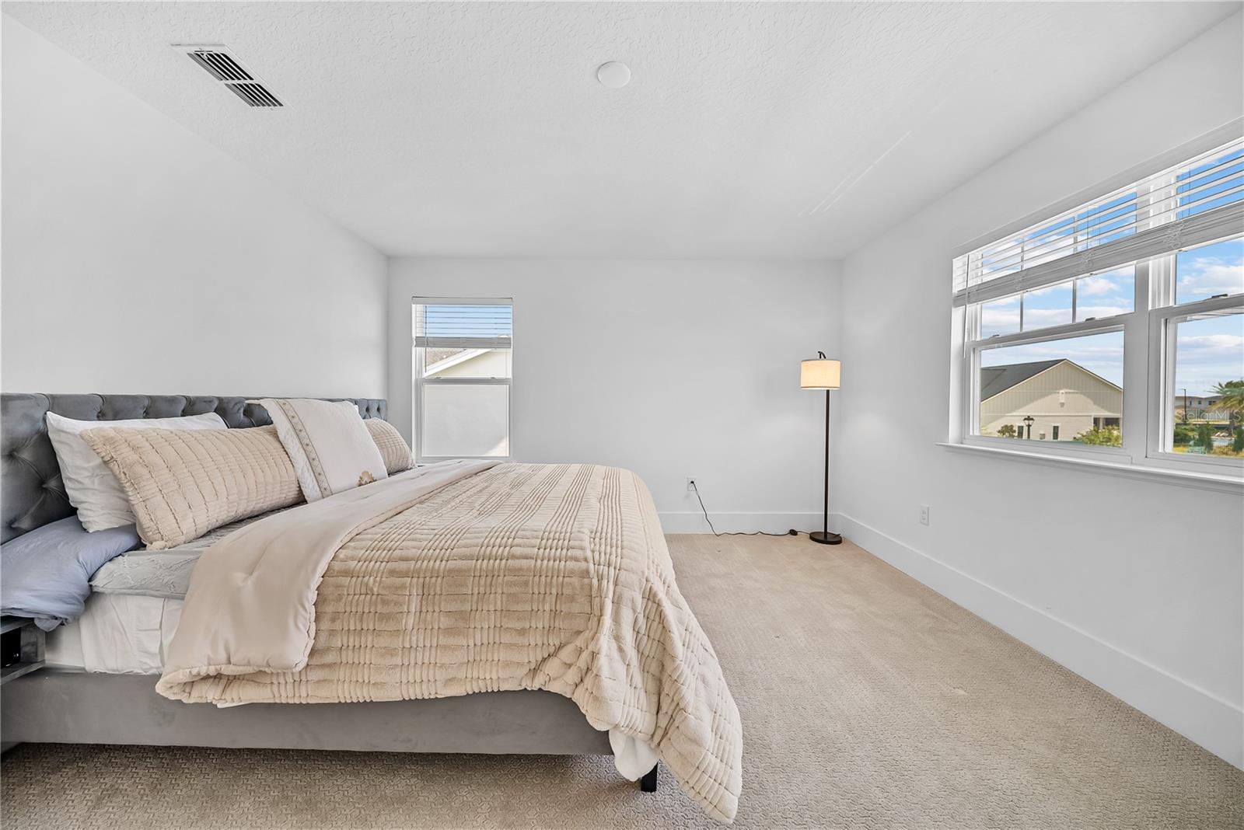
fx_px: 415
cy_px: 415
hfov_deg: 112.6
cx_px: 622
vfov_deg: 90.1
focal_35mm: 12
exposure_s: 1/10
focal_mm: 12
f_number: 6.3
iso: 320
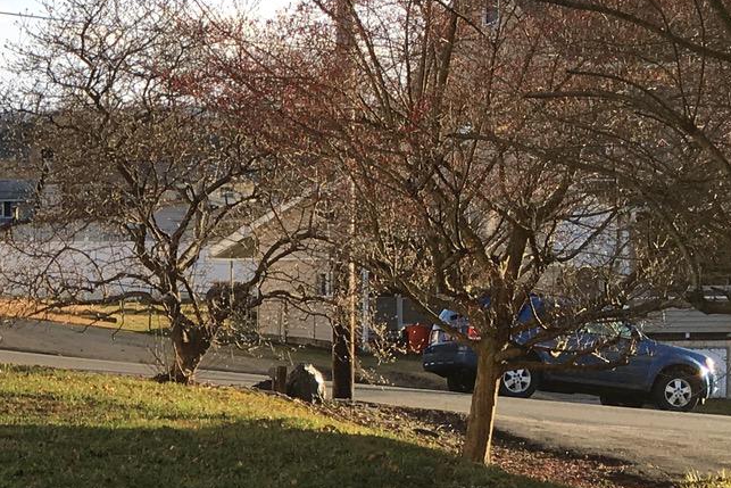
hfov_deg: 19.6
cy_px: 438
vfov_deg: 14.1
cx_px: -219
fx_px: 1950
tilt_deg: -2.4
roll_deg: +0.7
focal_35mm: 96
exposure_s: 1/705
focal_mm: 4.15
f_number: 2.2
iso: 25
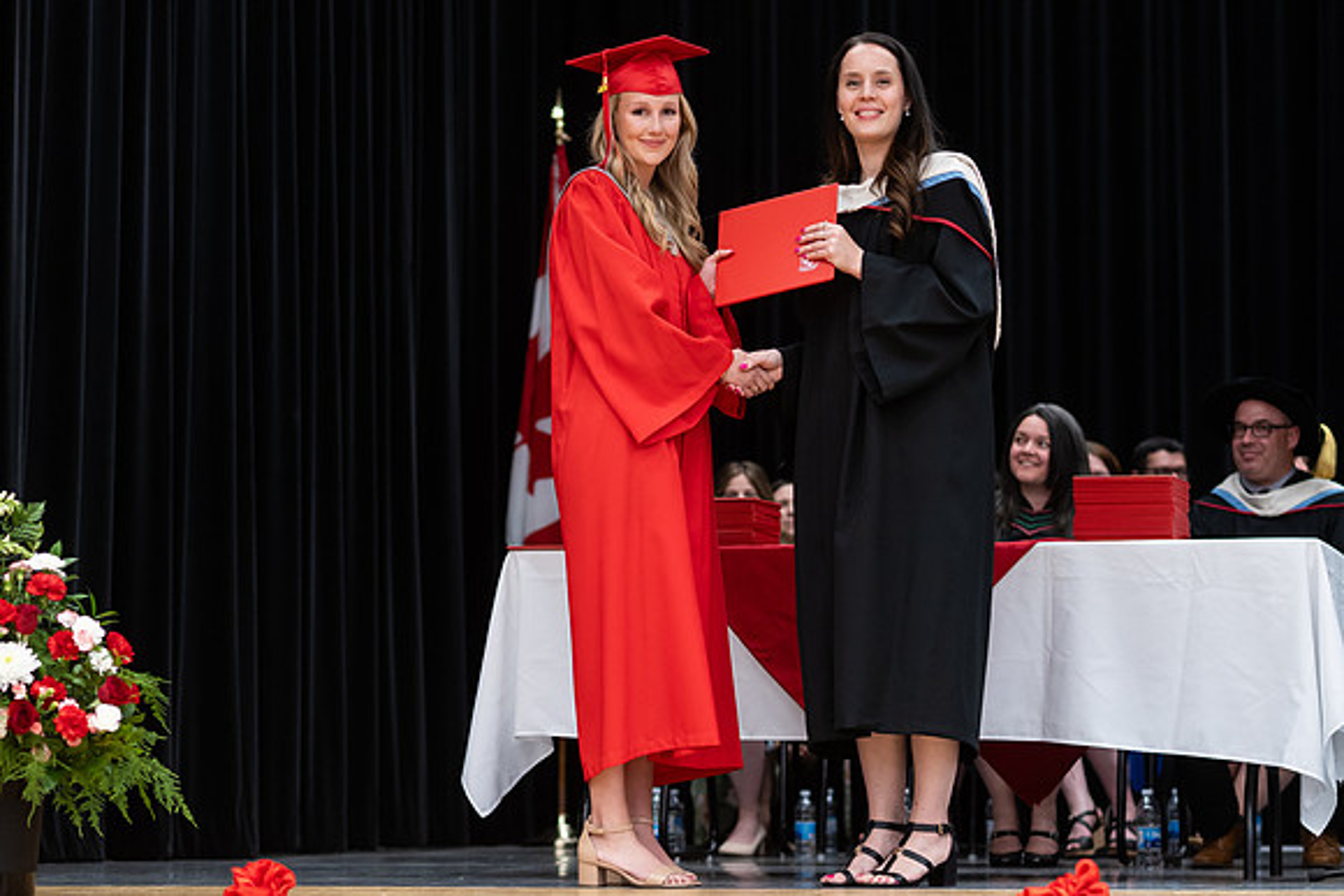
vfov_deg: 12.5
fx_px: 4086
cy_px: 468
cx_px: 672
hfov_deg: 18.7
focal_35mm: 109
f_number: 2.8
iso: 1000
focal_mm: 85
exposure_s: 1/200
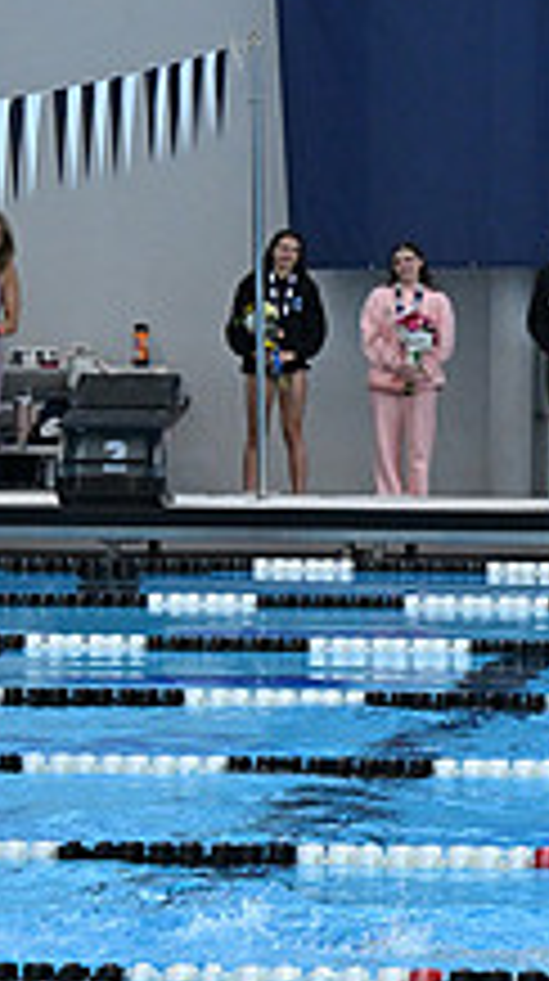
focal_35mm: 215
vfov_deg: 10.0
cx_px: 1300
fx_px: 5586
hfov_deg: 5.4
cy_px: 268
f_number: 5
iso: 2500
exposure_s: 1/1250
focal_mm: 77
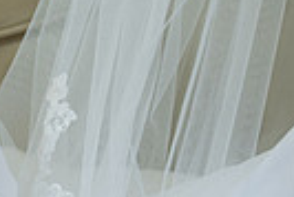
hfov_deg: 6.7
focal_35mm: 297
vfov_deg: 4.6
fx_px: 2428
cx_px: -276
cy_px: 114
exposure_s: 1/125
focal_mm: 68
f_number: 3.5
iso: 640
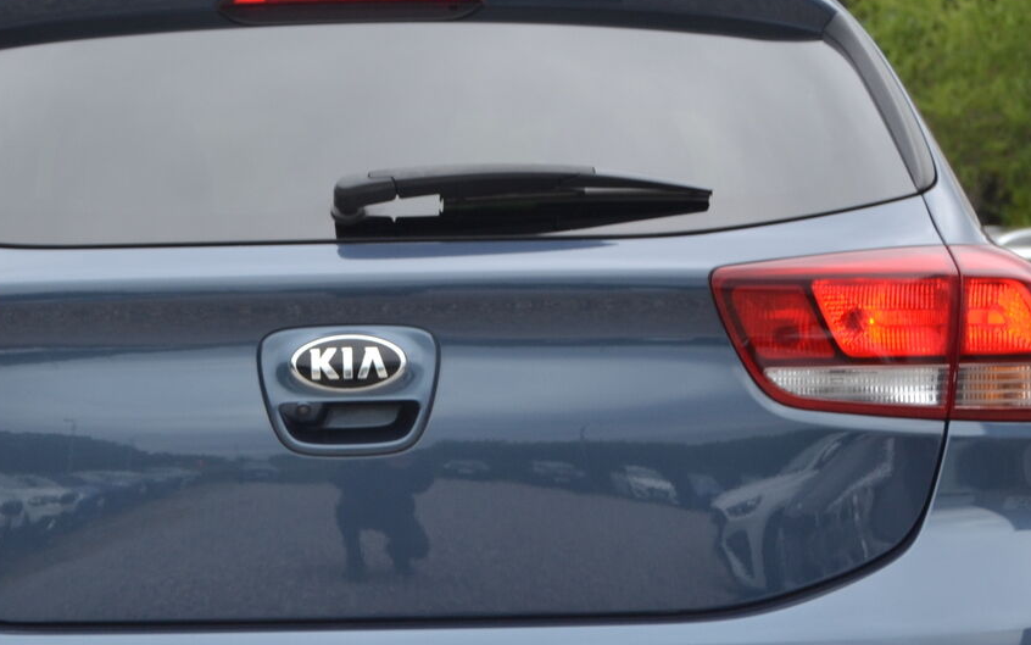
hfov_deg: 17.6
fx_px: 3316
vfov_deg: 11.1
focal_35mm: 118
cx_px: 356
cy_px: 508
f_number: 5.6
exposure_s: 1/125
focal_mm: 34
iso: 125
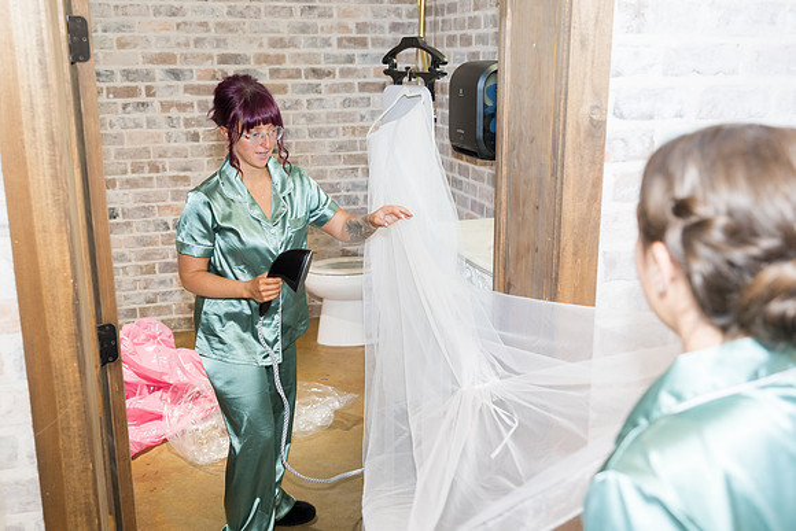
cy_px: 260
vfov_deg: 36.8
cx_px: 390
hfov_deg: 53.0
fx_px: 797
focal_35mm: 36
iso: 1600
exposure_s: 1/160
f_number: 4
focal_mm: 34
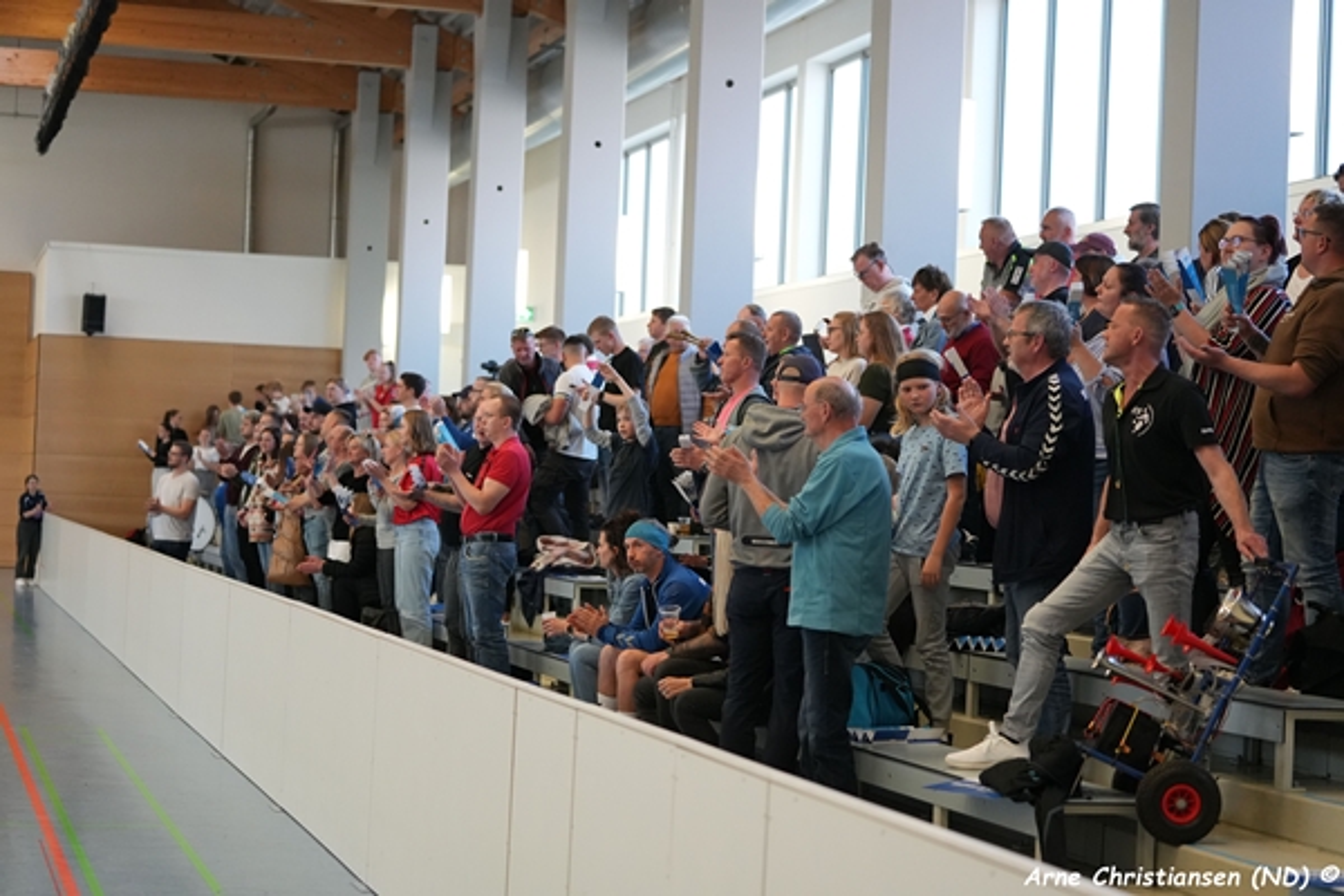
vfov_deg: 19.5
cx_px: 672
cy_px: 448
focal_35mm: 70
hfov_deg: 28.8
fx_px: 2613
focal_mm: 70
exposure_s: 1/1000
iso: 5000
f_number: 2.8
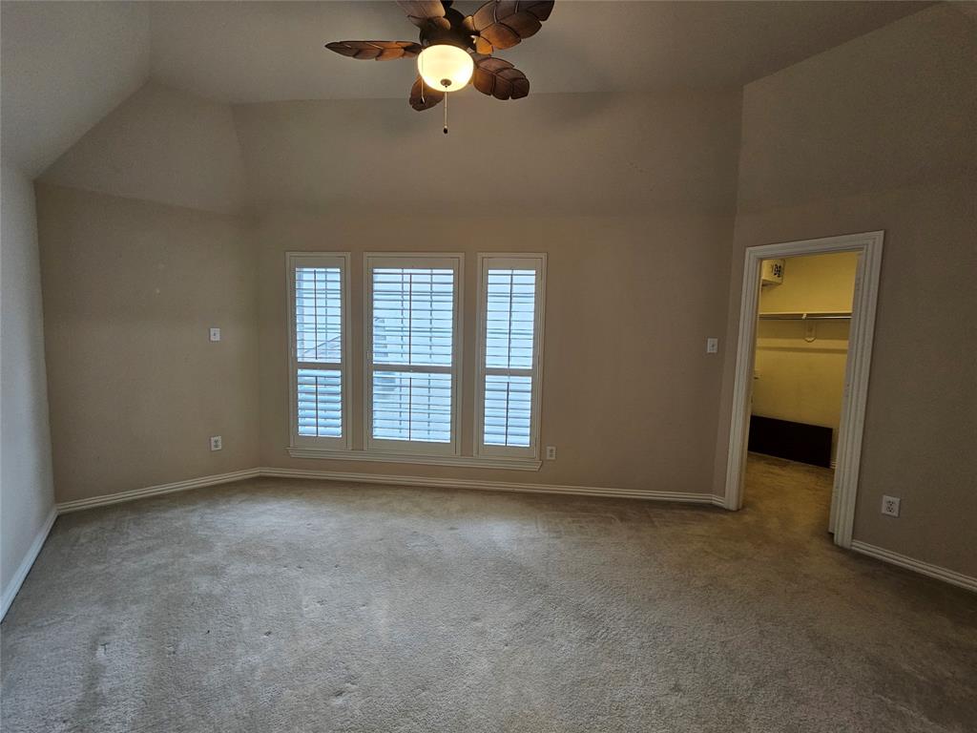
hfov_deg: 106.2
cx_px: 488
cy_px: 366
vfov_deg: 89.9
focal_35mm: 13
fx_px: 367
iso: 160
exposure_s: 1/60
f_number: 2.2
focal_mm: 2.2
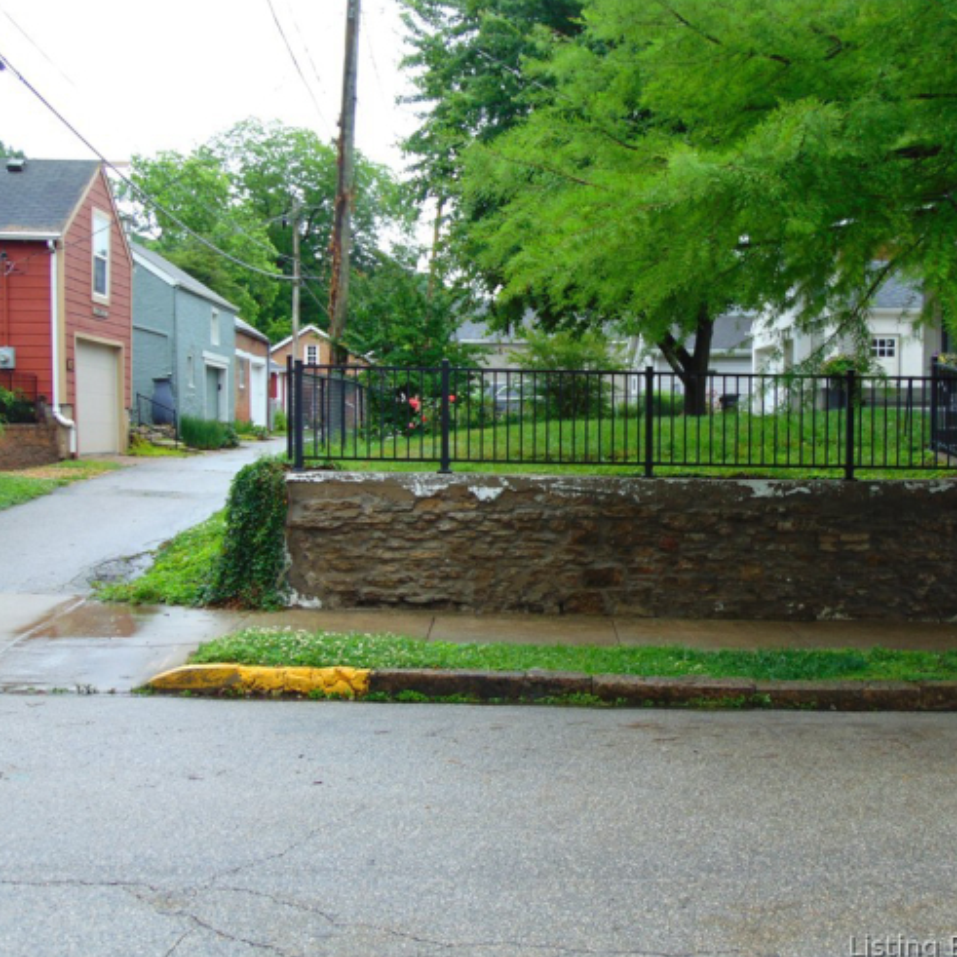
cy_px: 479
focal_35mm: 42
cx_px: 597
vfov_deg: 40.0
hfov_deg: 39.8
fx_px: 1314
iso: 80
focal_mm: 6.3
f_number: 3.2
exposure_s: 1/125
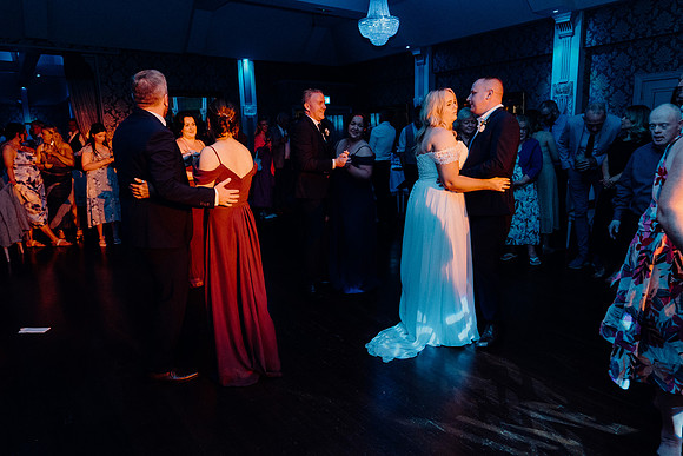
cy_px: 228
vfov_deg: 53.2
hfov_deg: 73.7
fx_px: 455
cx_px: 342
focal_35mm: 24
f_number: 3.5
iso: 2500
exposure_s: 1/160
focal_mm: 24
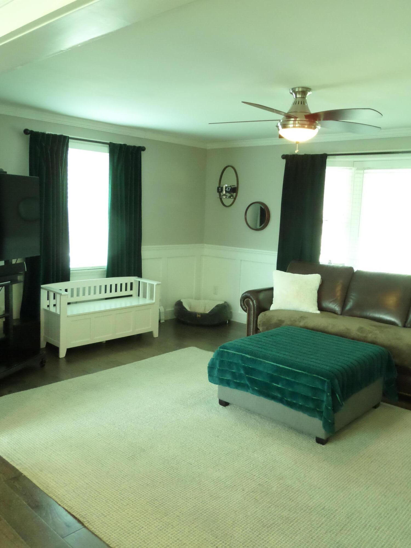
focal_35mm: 32
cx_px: 206
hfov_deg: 44.2
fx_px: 507
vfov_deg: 56.8
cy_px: 274
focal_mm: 5.3
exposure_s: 1/15
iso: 400
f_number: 3.4
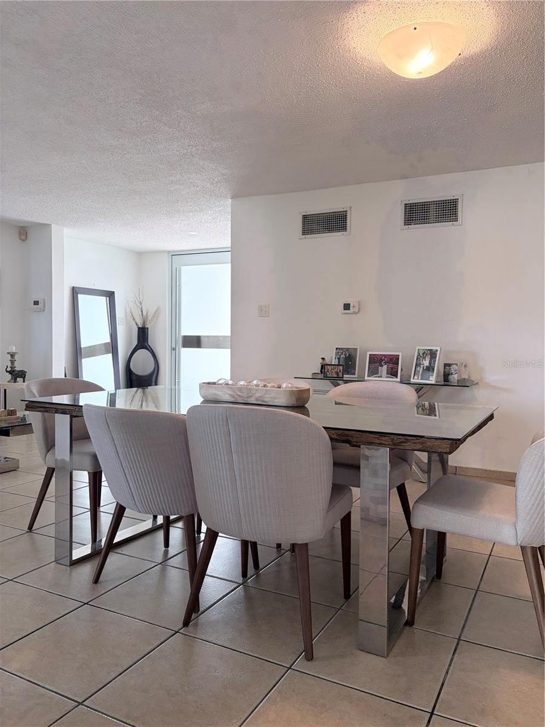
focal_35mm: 26
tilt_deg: -1.9
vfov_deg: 67.3
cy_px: 364
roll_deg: -0.3
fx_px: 546
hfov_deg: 53.1
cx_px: 272
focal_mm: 5.96
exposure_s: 1/120
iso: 160
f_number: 1.6
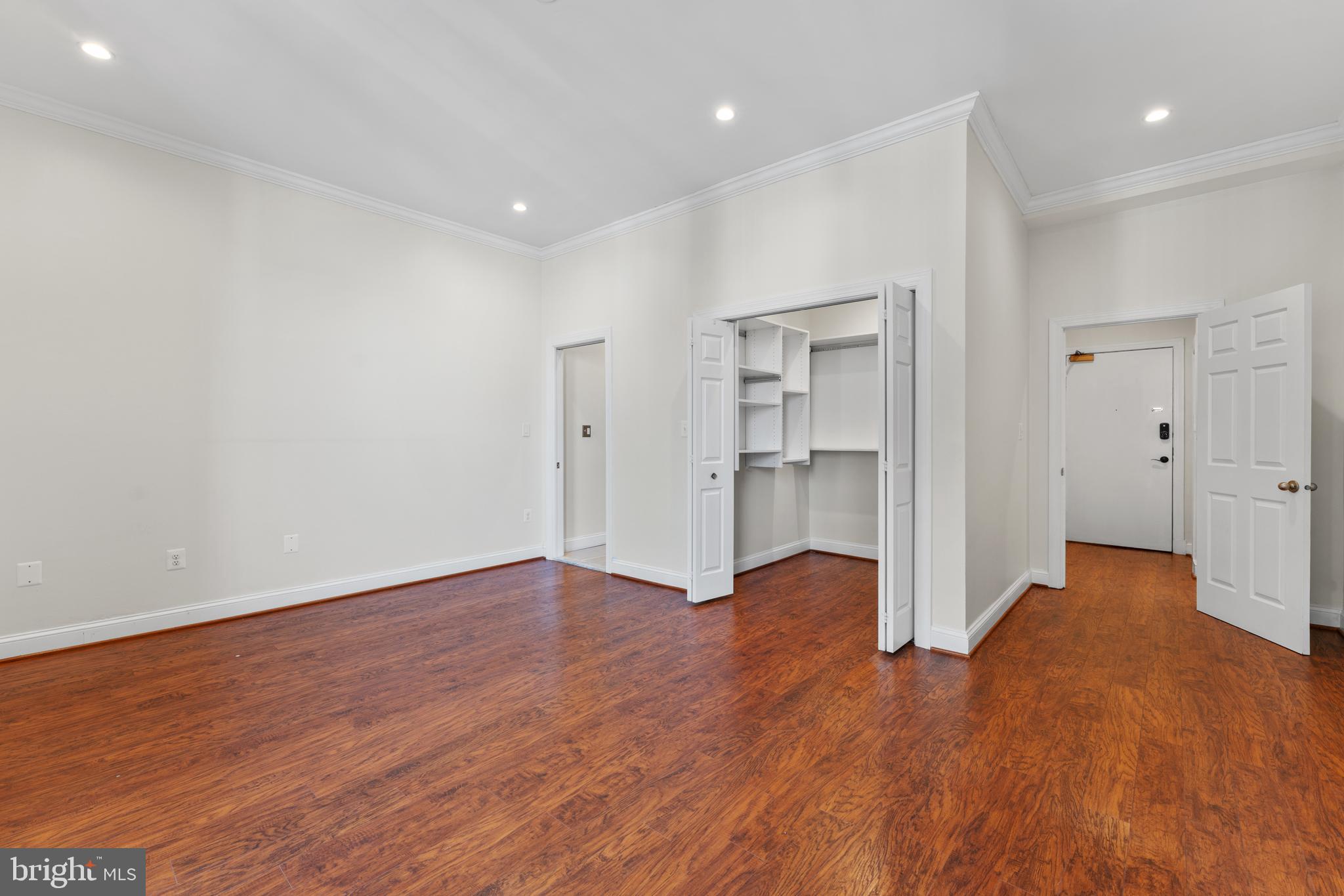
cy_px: 448
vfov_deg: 76.9
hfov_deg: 100.0
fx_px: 564
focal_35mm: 15
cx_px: 672
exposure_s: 1/4
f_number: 8
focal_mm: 15.1
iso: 100
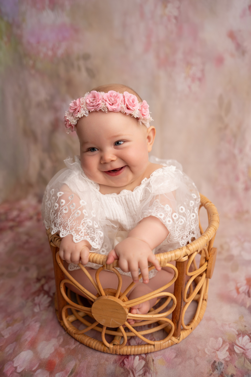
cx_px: 126
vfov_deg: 54.4
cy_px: 188
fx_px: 366
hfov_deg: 37.9
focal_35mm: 35
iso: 100
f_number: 2.2
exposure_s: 1/160
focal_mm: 35
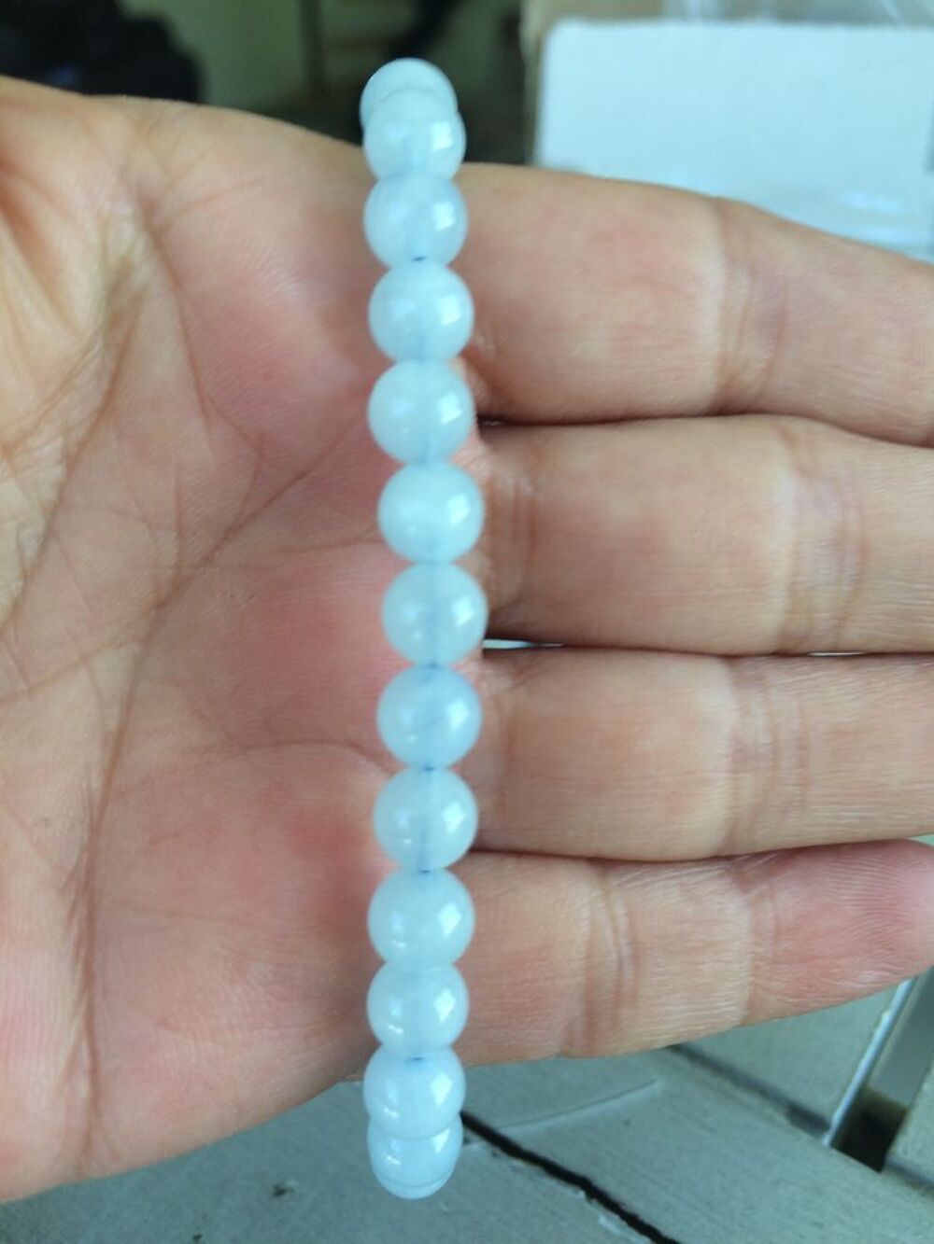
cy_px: 622
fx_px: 1043
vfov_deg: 61.7
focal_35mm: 29
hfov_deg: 48.2
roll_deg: +3.9
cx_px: 467
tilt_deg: -31.4
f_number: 2.2
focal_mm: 4.15
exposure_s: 1/33
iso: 32
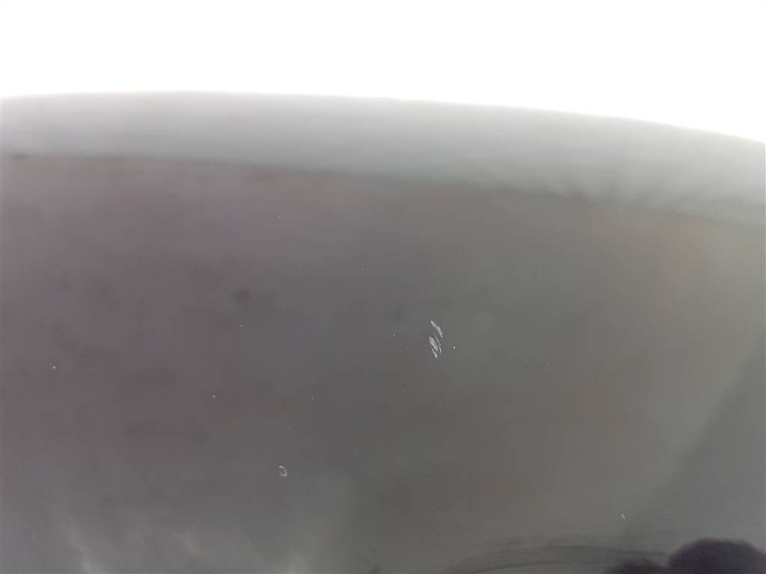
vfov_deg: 53.1
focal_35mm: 26
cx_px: 383
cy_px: 287
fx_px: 575
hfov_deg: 67.3
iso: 160
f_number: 1.7
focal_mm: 4.2
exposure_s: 1/50
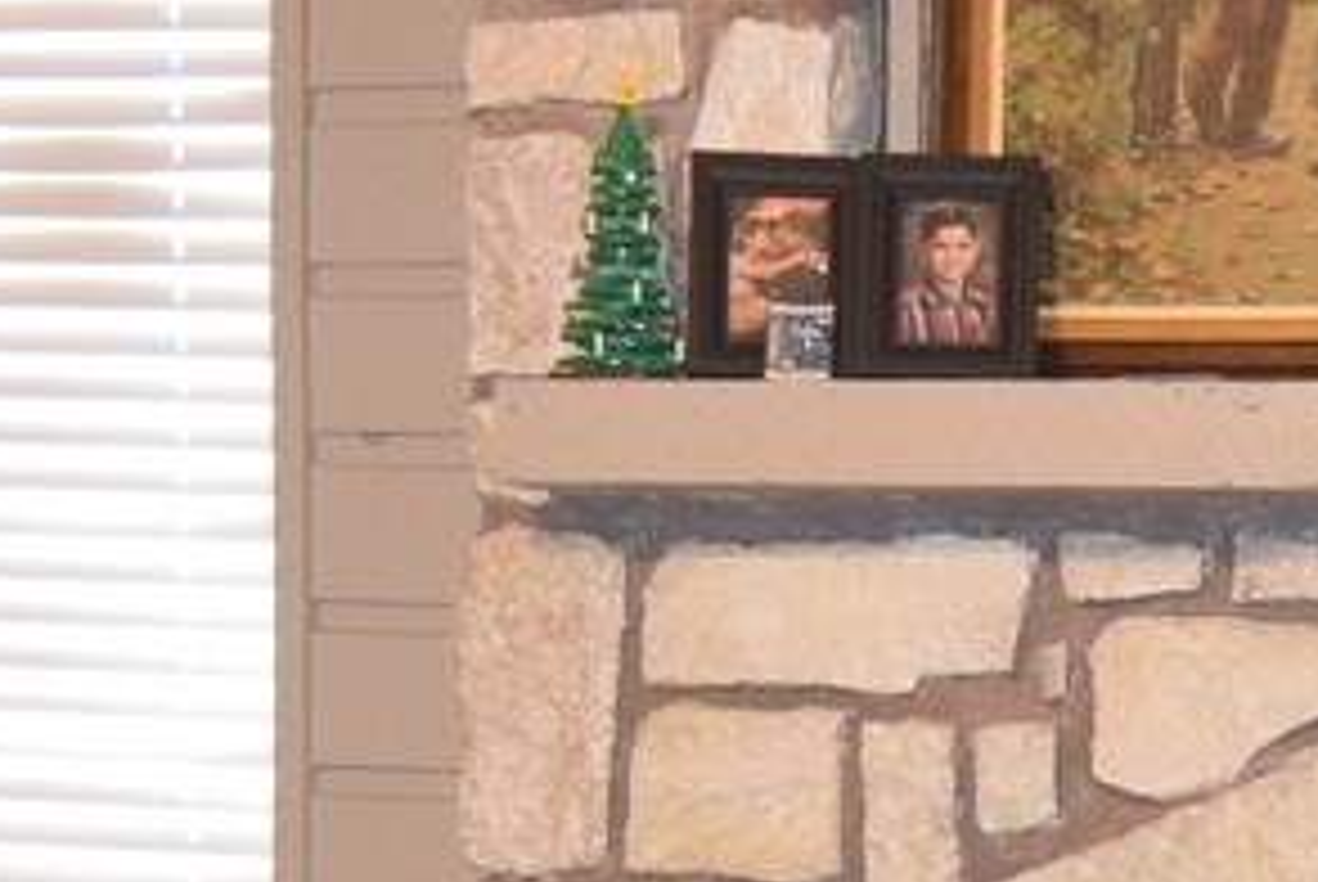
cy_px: 1460
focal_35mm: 114
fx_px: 4195
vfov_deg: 11.3
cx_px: 1170
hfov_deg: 17.6
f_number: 2.8
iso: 1100
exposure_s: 1/60
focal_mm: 11
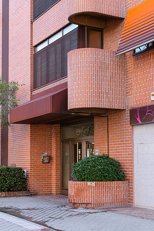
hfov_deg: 22.6
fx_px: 385
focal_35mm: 60
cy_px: 129
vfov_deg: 33.3
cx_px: 69
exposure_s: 1/60
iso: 320
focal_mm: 35
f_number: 8
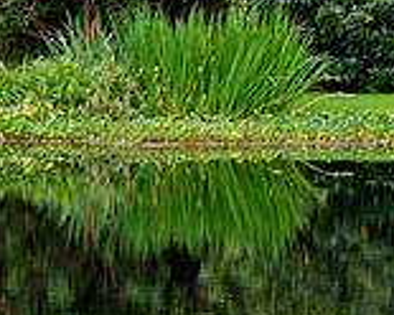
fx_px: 2449
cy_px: 291
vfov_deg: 7.3
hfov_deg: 9.2
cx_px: 244
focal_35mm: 210
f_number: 9
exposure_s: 1/80
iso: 640
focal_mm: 58
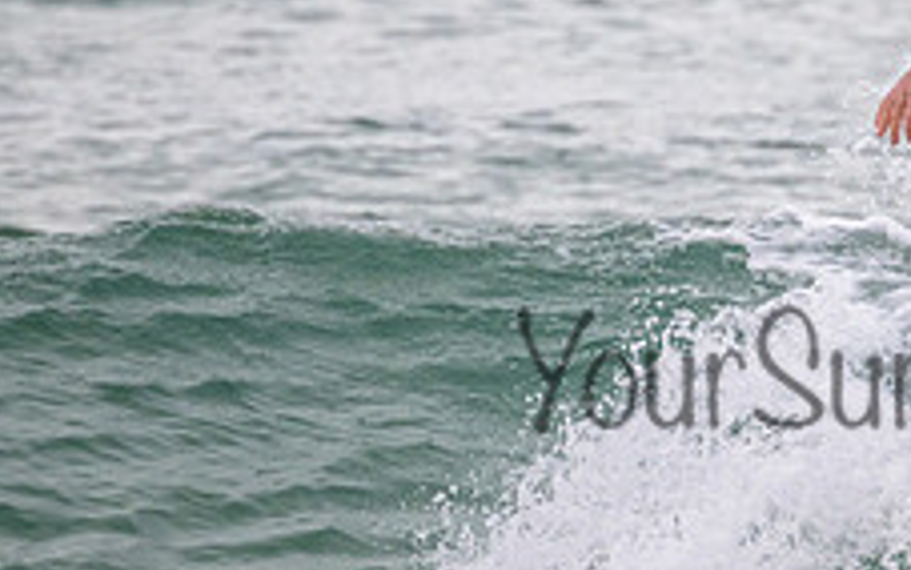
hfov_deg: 1.0
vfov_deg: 0.6
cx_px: 931
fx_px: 51803
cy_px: 335
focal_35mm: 2086
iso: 1600
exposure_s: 1/2000
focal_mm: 800
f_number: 11
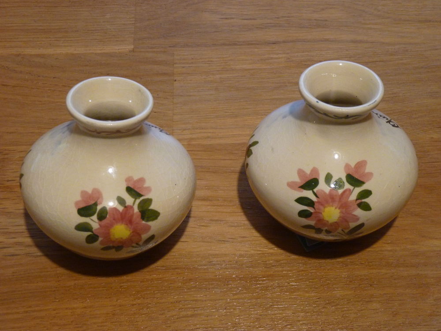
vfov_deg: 23.3
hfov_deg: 30.7
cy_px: 166
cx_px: 220
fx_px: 803
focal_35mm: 63
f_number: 3.4
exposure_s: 1/13
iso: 400
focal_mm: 11.1
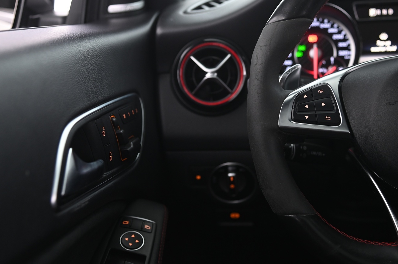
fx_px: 685
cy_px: 117
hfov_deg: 32.4
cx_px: 195
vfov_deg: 21.9
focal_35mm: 62
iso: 1000
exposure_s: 1/8
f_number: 4
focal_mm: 50
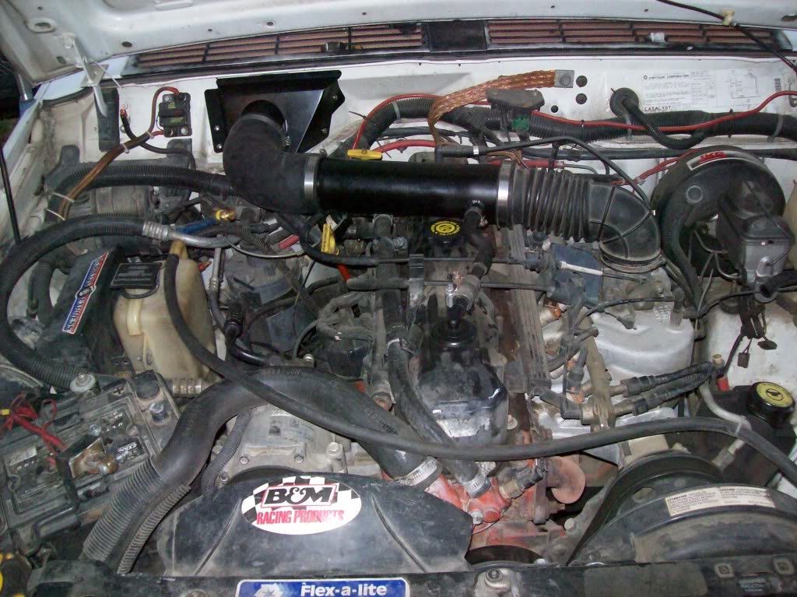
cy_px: 298
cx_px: 398
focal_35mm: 36
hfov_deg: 51.4
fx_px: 828
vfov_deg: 39.6
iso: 400
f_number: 2.7
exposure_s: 1/128
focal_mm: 6
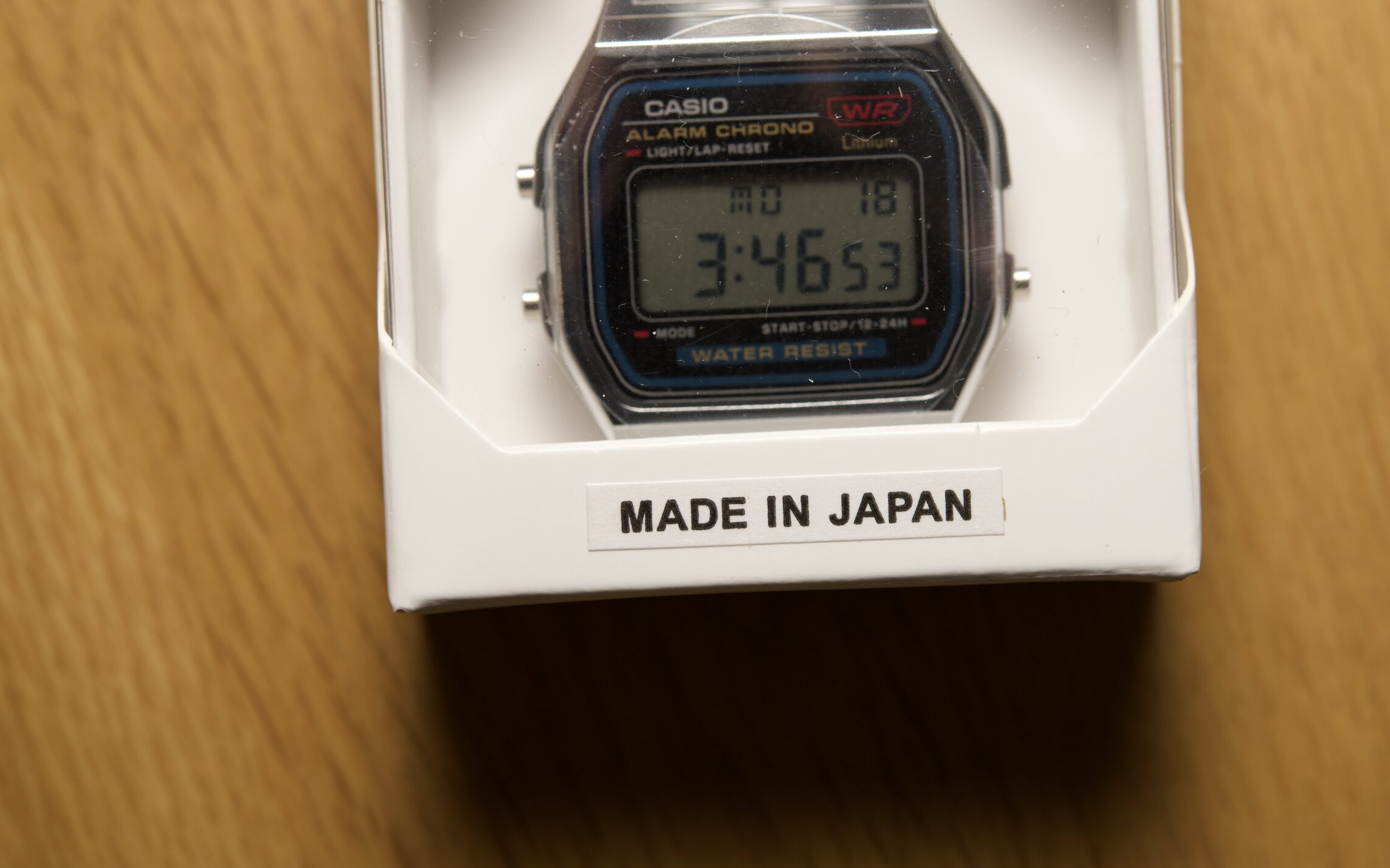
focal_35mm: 69
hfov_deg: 29.8
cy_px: 478
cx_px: 782
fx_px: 2614
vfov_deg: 18.9
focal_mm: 60
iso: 200
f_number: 8
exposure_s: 1/250
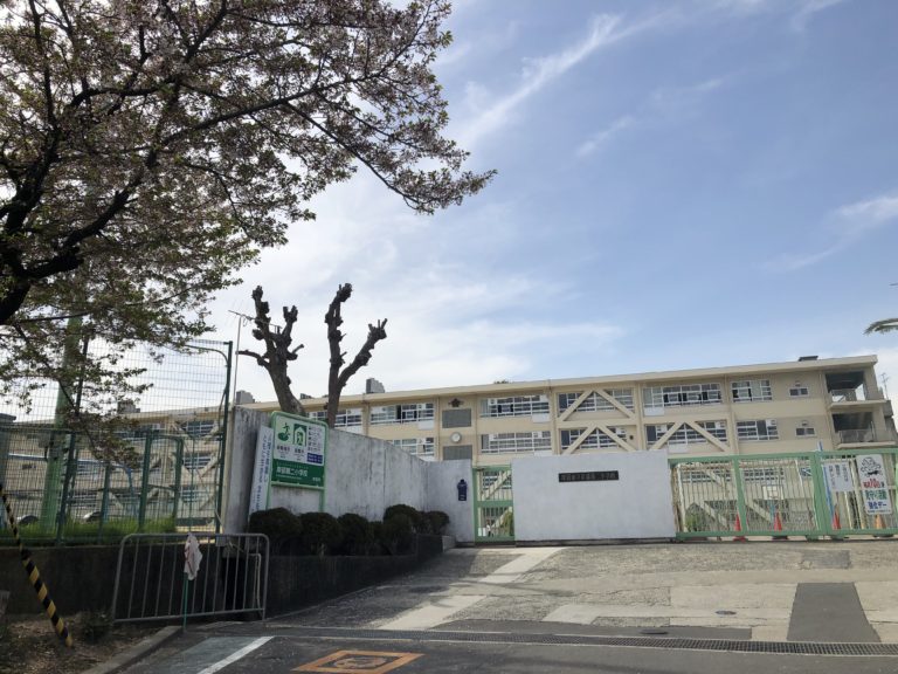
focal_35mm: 28
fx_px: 726
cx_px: 449
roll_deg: +2.0
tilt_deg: +16.4
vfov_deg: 49.7
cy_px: 337
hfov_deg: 63.4
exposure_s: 1/3205
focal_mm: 3.99
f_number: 1.8
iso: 20
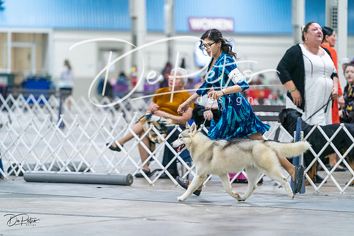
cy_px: 118
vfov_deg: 6.9
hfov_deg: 10.3
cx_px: 177
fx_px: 1967
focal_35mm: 200
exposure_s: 1/250
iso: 6400
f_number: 3.2
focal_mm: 200
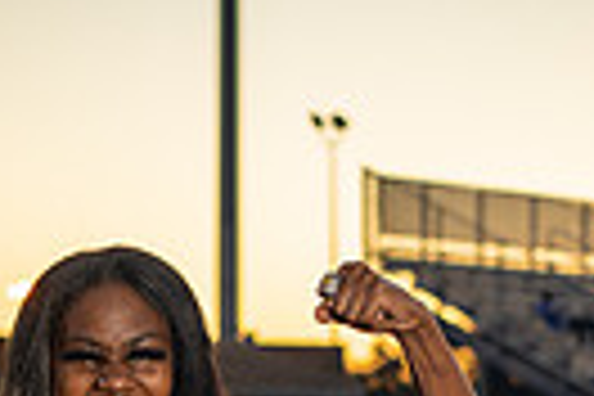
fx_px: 3085
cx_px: 76
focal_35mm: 187
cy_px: 958
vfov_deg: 6.9
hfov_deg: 10.9
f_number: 3.5
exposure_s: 1/200
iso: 200
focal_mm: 55
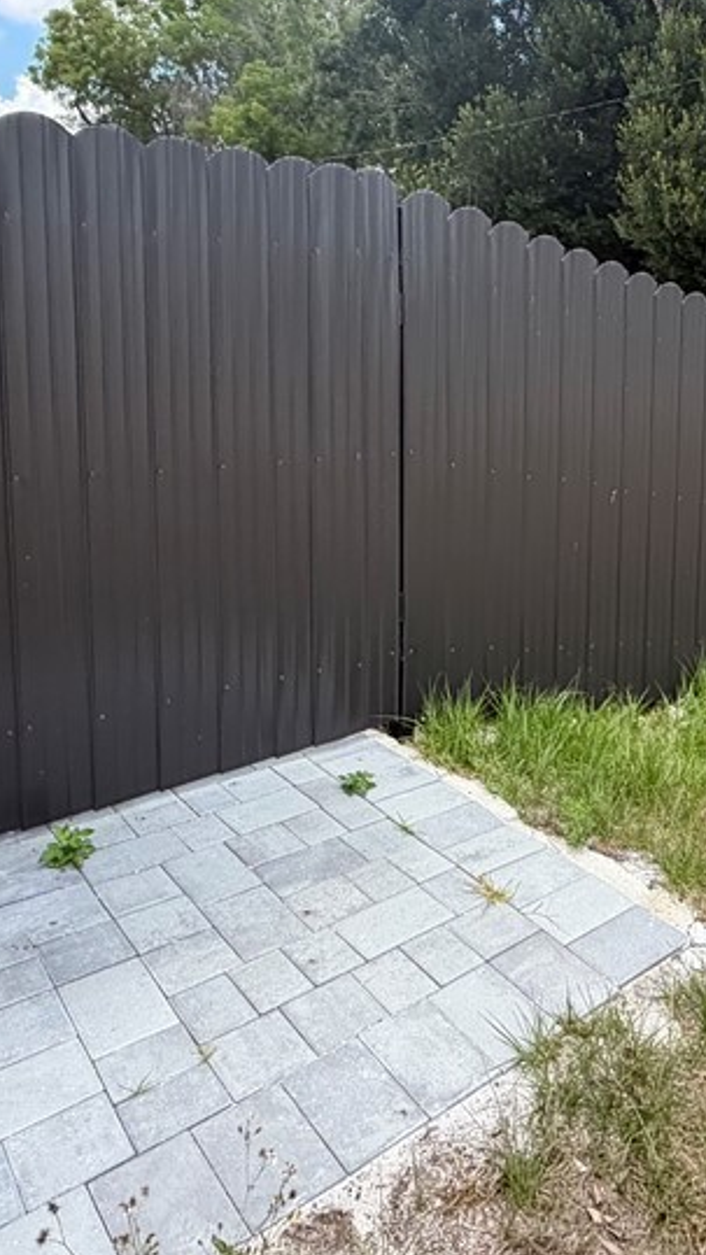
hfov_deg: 38.7
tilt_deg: -6.2
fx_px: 966
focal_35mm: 29
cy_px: 449
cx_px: 559
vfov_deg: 64.8
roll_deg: +0.6
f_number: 2.2
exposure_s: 1/502
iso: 40
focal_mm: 2.22
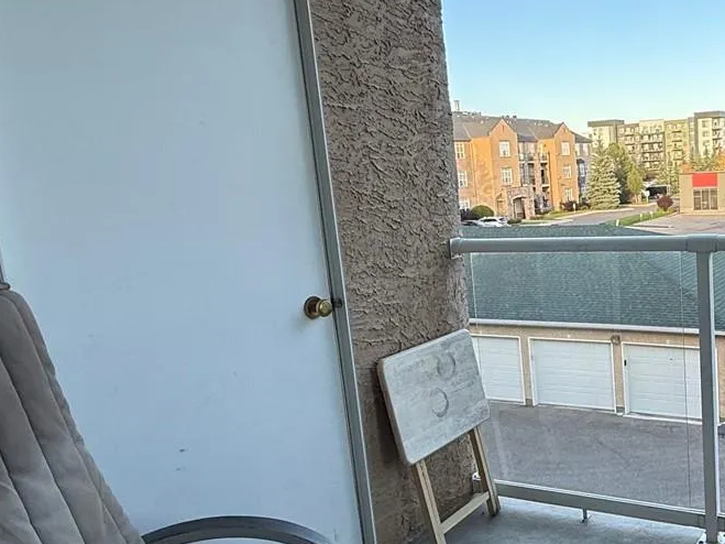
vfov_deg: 41.8
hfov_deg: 49.1
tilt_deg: -9.6
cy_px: 285
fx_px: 712
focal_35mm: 34
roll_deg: +2.9
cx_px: 631
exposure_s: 1/248
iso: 64
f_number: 2.2
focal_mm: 2.22
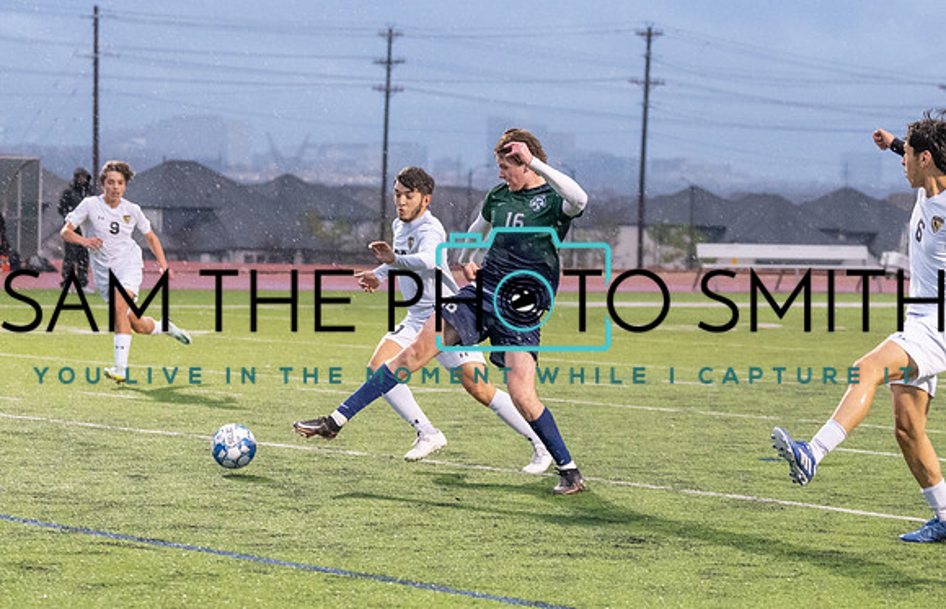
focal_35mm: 124
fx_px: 3236
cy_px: 333
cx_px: 554
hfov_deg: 16.6
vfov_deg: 10.7
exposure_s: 1/1250
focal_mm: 70
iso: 5000
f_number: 2.8
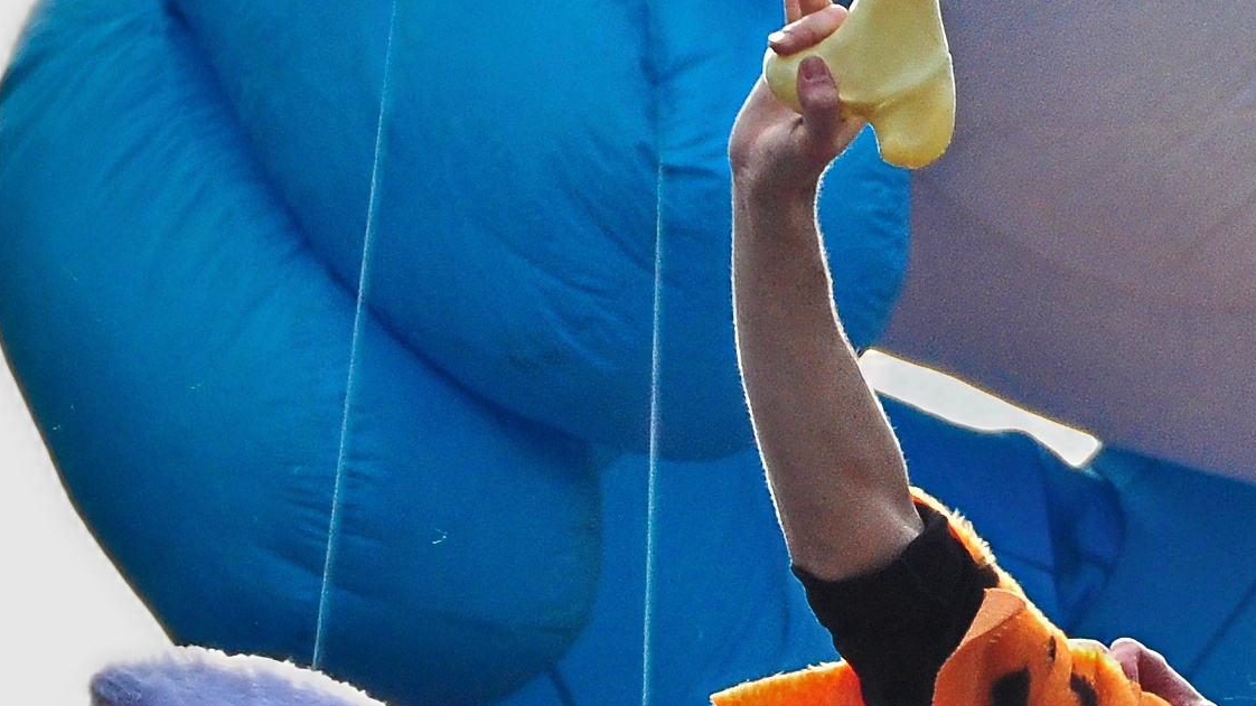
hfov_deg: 3.4
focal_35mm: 630
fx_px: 20981
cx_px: 1601
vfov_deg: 1.9
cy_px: 1156
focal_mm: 105
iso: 320
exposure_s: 1/320
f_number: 11
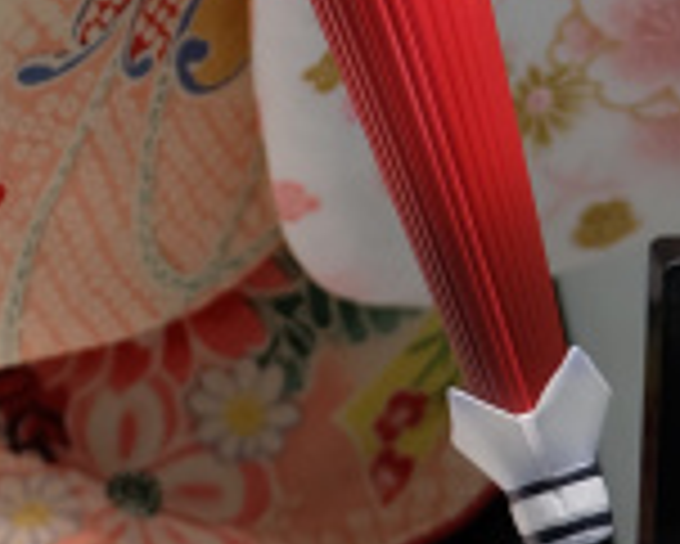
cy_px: -823
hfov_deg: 10.8
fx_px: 3605
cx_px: 250
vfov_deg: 7.9
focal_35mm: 179
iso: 400
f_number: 4.2
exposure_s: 1/125
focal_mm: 24.3
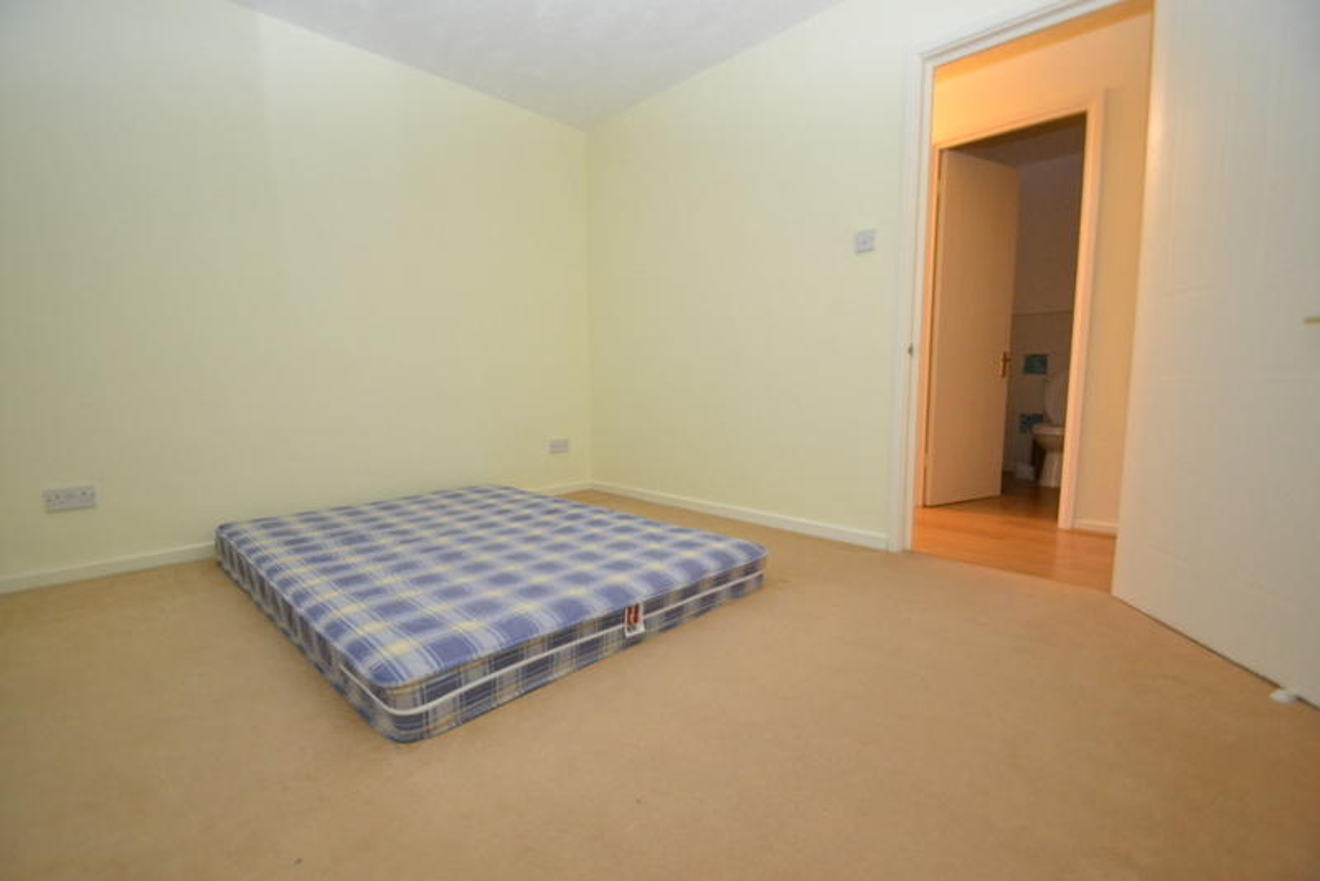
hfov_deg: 100.4
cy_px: 440
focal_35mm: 15
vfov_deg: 77.4
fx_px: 550
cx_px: 660
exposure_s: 1/60
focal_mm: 10
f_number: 3.5
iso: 3200
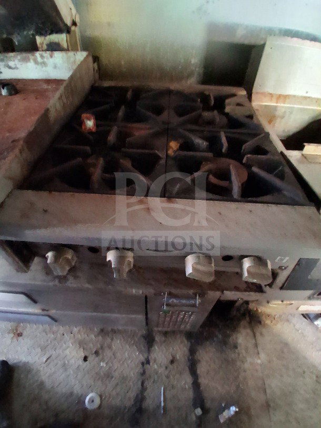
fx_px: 210
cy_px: 214
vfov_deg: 91.0
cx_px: 160
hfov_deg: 74.7
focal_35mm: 17
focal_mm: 1.4
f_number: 2.2
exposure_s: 1/12
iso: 800
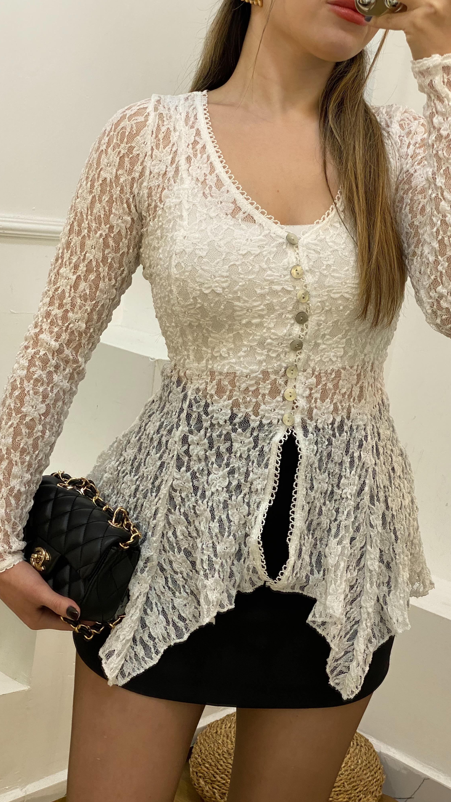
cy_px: 402
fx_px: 1212
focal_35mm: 57
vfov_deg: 36.6
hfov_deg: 21.1
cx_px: 259
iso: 64
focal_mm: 6
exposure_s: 1/100
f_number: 2
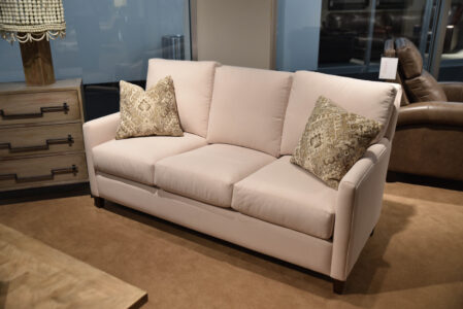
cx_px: 232
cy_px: 154
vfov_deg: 37.9
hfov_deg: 54.4
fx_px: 450
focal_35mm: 35
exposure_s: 1/60
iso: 560
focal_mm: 35
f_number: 4
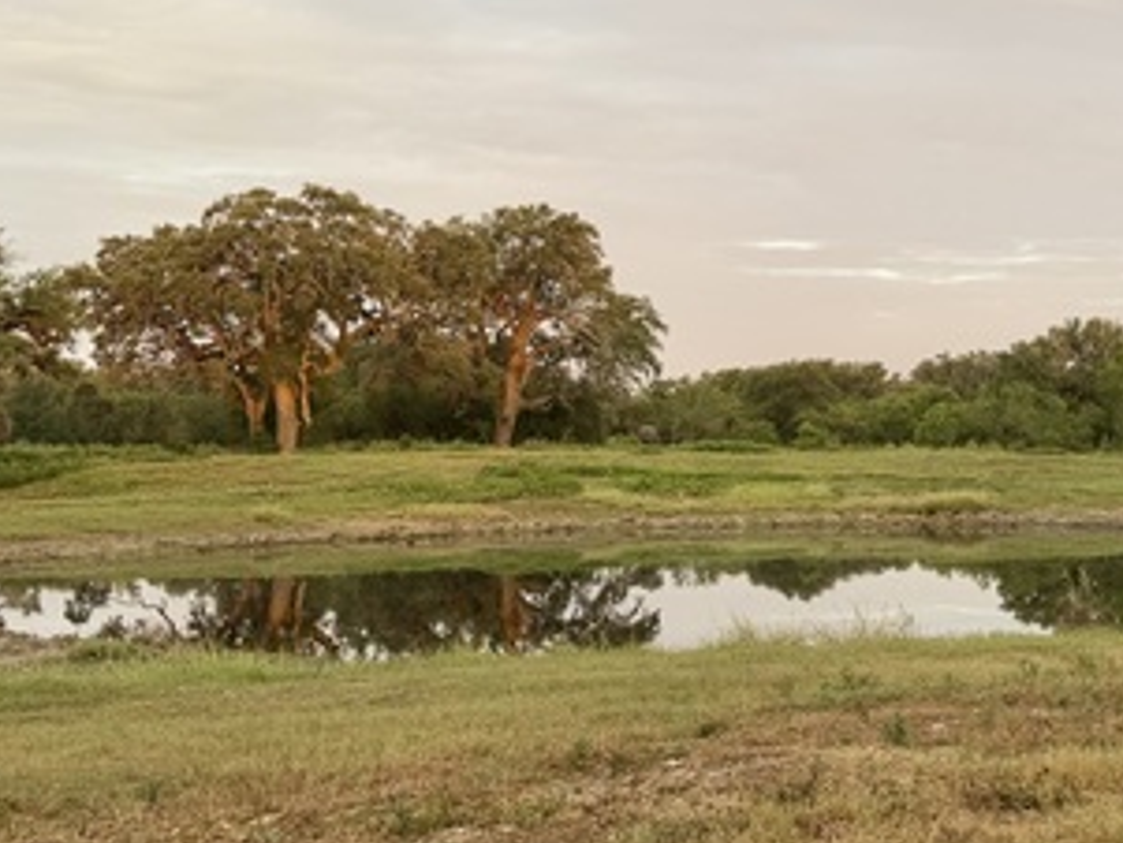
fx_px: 1655
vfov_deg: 28.4
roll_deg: +1.2
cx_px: 817
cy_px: 295
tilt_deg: +4.1
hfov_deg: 36.7
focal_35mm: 51
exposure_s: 1/323
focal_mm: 6.76
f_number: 1.78
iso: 80
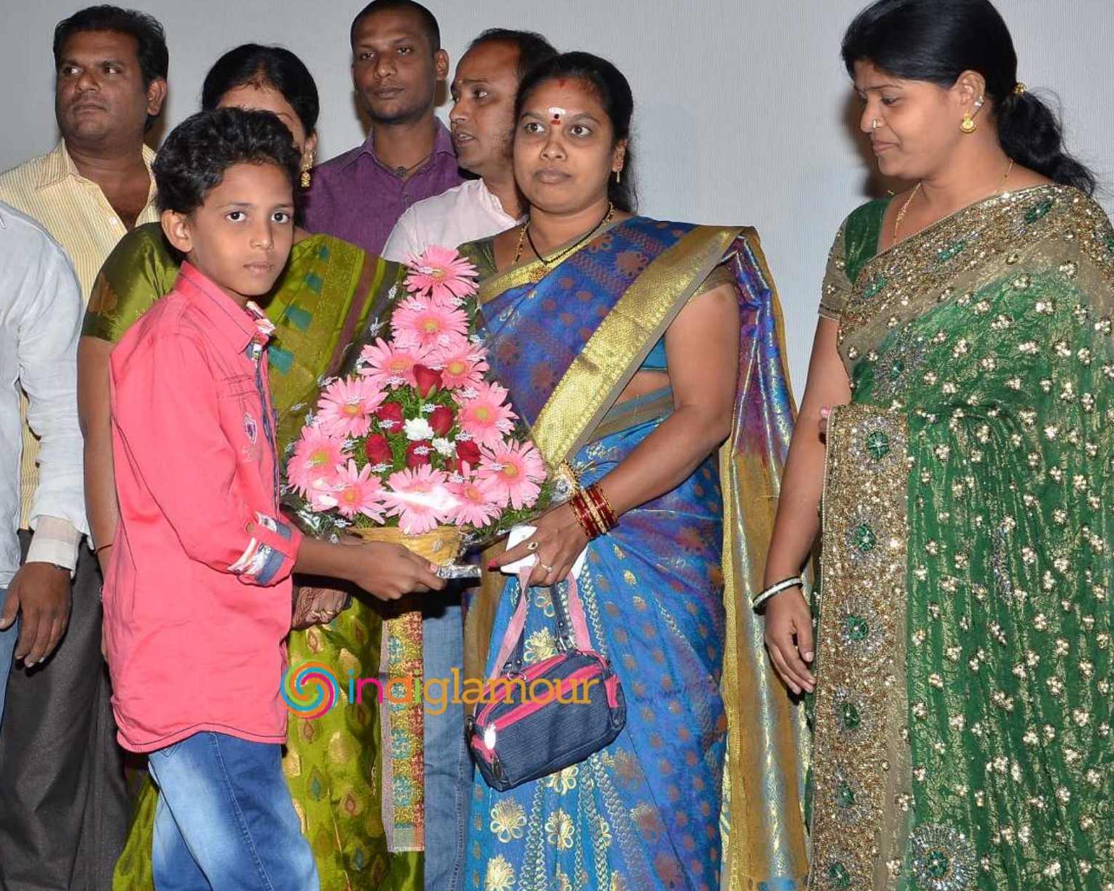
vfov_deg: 23.1
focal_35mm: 66
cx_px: 439
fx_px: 2176
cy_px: 438
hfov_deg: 28.6
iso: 320
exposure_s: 1/125
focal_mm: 32
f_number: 5.6
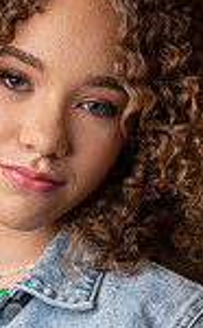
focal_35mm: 184
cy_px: 367
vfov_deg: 11.2
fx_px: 1638
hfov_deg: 7.1
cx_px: -22
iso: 100
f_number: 5.6
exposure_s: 1/125
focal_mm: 60
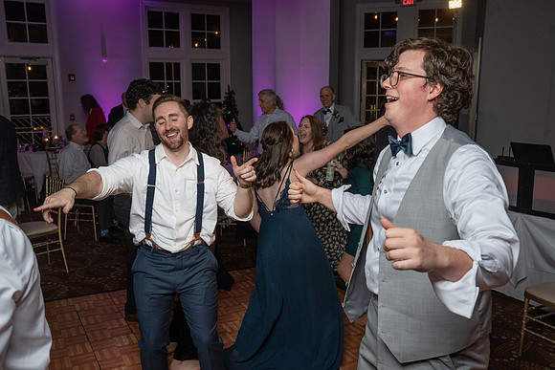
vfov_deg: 38.7
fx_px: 528
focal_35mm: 34
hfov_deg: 55.5
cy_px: 196
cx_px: 261
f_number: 5.6
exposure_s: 1/250
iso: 2000
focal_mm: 32
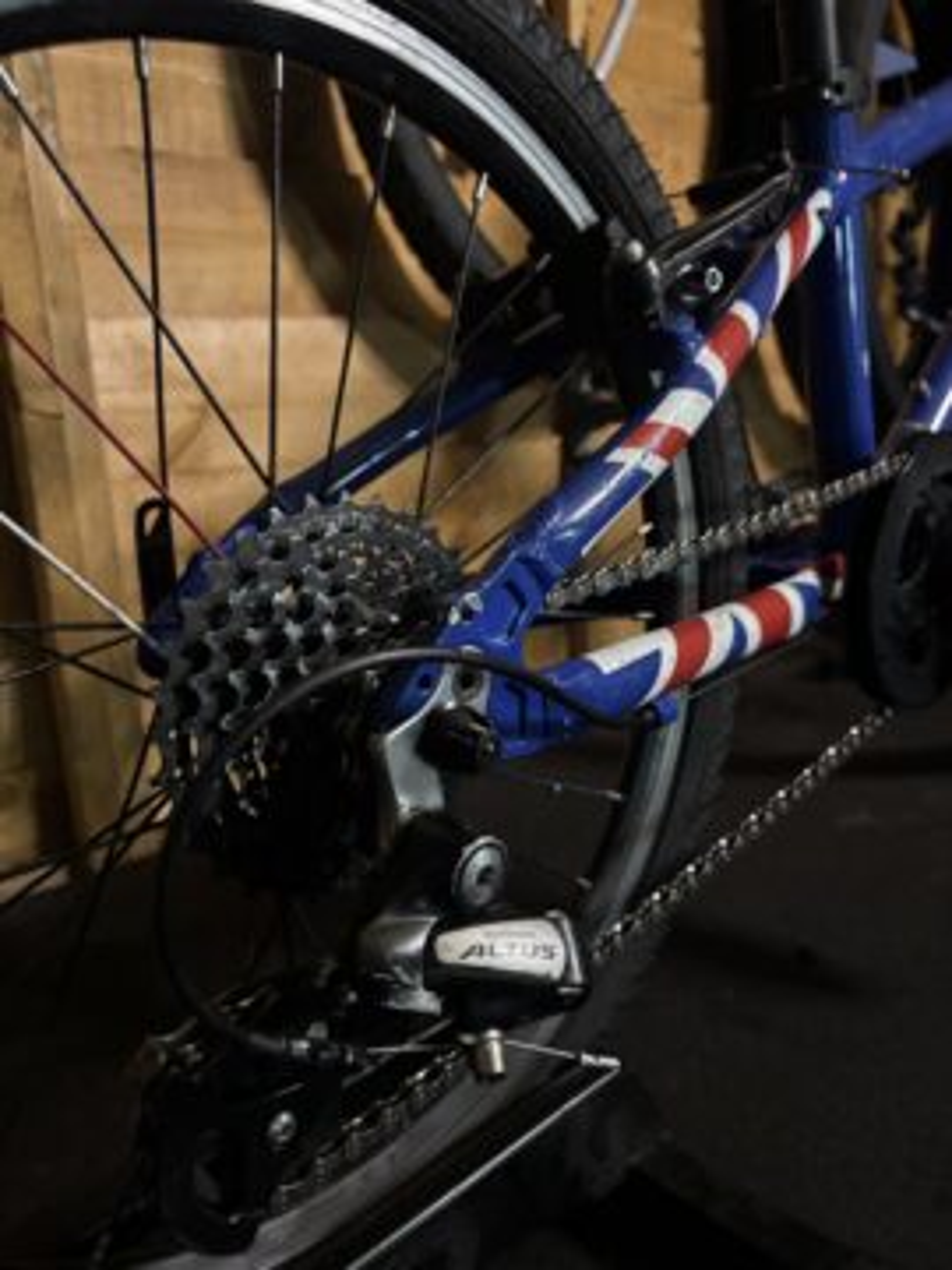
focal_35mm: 26
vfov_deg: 67.3
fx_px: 953
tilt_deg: -12.6
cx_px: 476
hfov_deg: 53.1
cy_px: 635
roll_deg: +1.4
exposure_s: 1/25
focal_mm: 5.96
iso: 800
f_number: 1.6
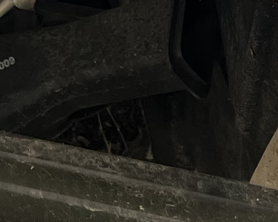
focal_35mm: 183
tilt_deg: -32.9
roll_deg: -4.6
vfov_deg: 7.8
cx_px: 162
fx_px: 1505
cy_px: -311
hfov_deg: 10.5
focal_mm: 5.7
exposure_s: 1/121
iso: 125
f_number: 1.5
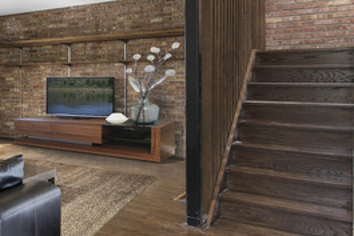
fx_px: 409
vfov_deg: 32.0
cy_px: 85
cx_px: 1
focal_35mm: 42
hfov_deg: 40.9
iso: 200
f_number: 8
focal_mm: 11.5
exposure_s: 1/50
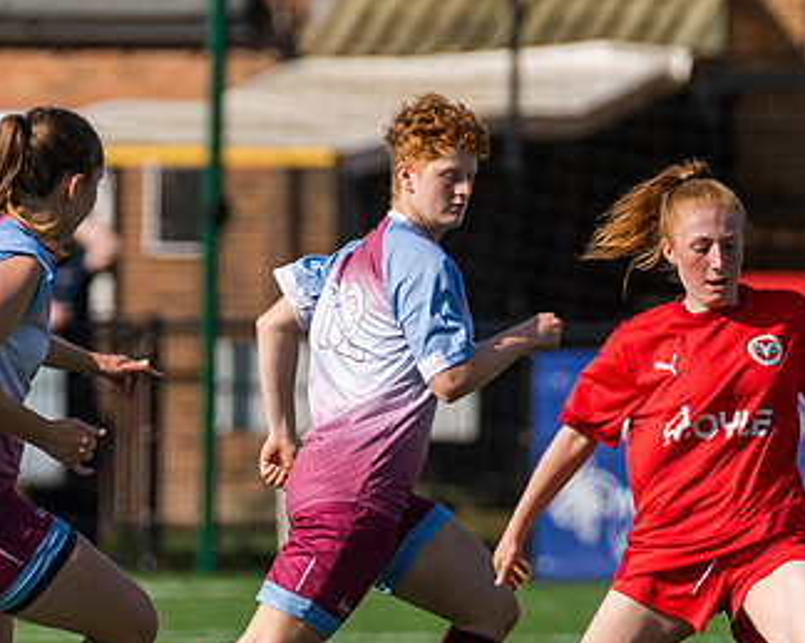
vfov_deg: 1.4
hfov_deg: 1.8
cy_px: 611
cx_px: 550
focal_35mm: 1085
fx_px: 25842
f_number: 4
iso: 400
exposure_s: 1/4000
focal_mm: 300
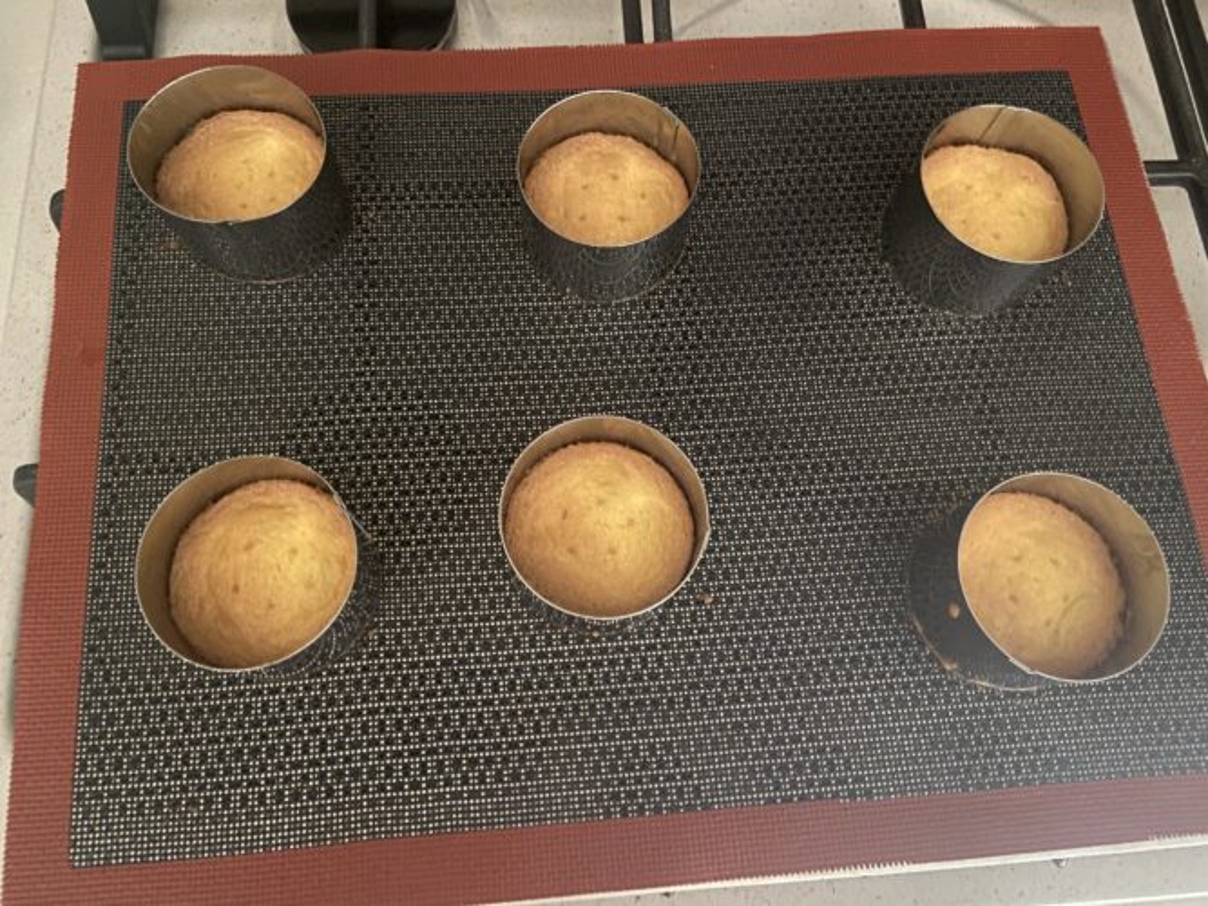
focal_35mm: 26
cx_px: 604
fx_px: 907
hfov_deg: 67.3
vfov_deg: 53.0
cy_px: 453
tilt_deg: -73.1
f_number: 1.8
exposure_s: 1/13
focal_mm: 4.25
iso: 500
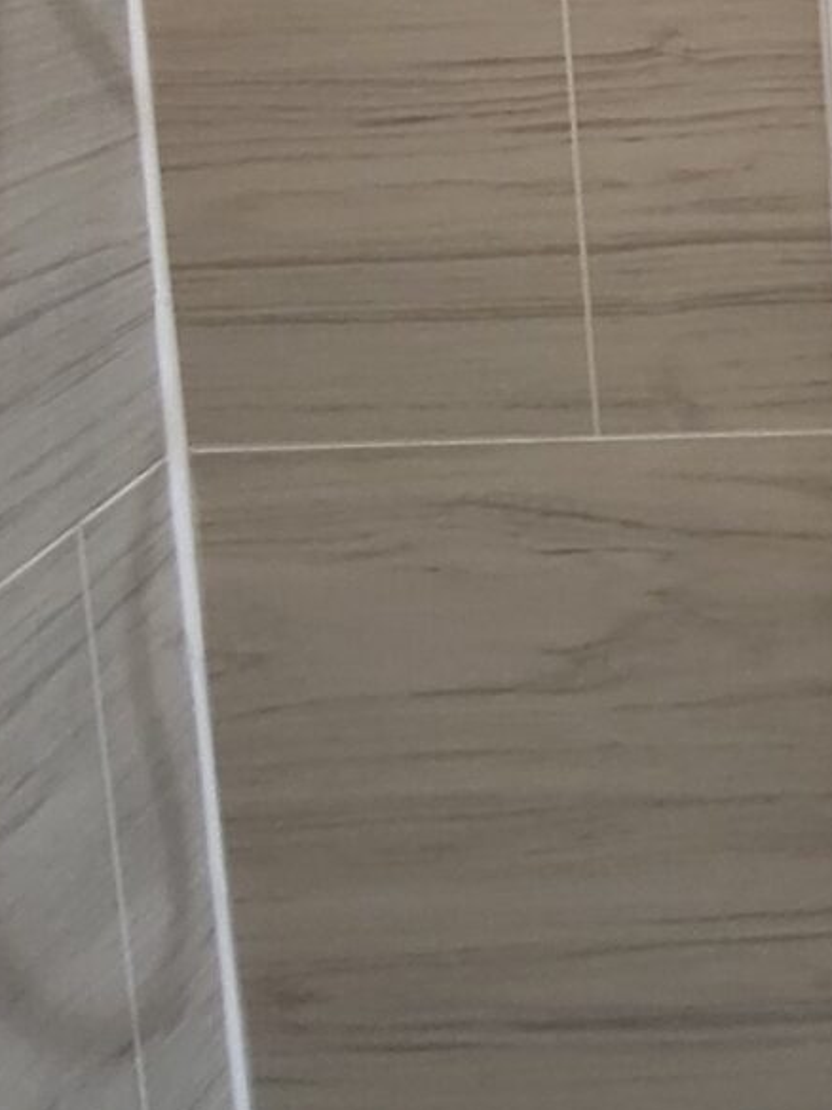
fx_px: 1827
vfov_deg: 30.3
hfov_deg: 22.4
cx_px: 1134
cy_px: -110
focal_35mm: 57
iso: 320
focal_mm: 1.74
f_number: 2.2
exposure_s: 1/40
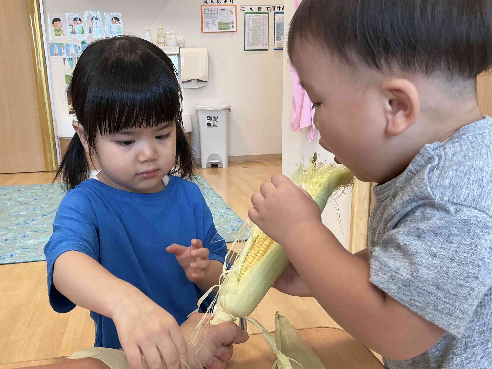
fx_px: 412
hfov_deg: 61.7
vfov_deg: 48.2
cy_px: 184
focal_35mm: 29
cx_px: 246
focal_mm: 3
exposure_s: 1/100
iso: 40
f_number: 1.8
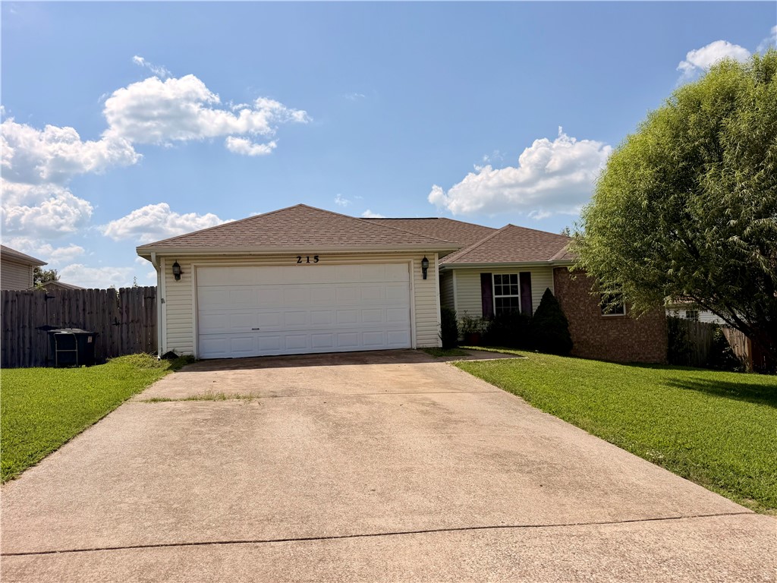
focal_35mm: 24
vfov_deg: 56.8
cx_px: 388
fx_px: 539
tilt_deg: +2.8
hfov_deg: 71.6
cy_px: 292
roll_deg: +3.4
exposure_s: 1/10309
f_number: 1.78
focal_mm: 6.76
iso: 80
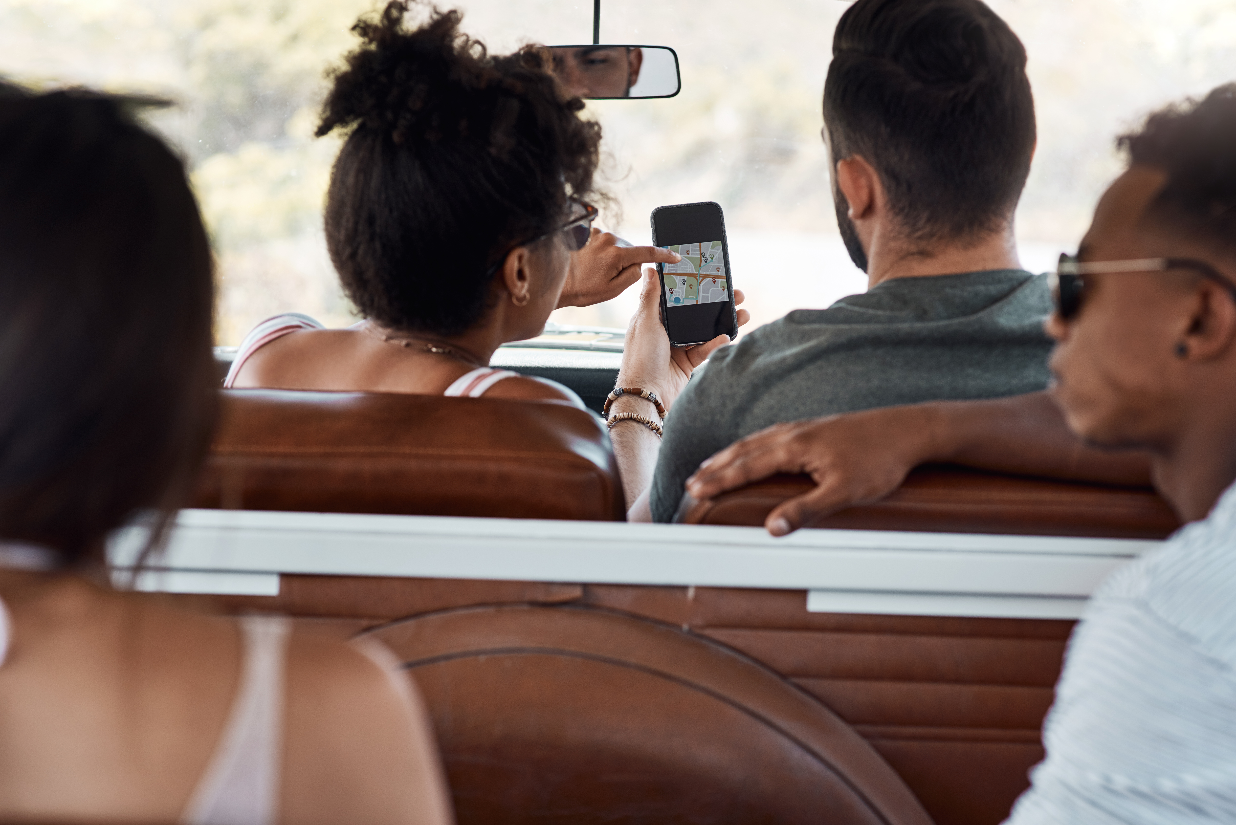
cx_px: 618
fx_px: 2919
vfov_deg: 16.1
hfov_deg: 23.9
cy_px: 412
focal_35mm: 85
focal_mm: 85
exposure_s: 1/250
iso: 250
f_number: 4
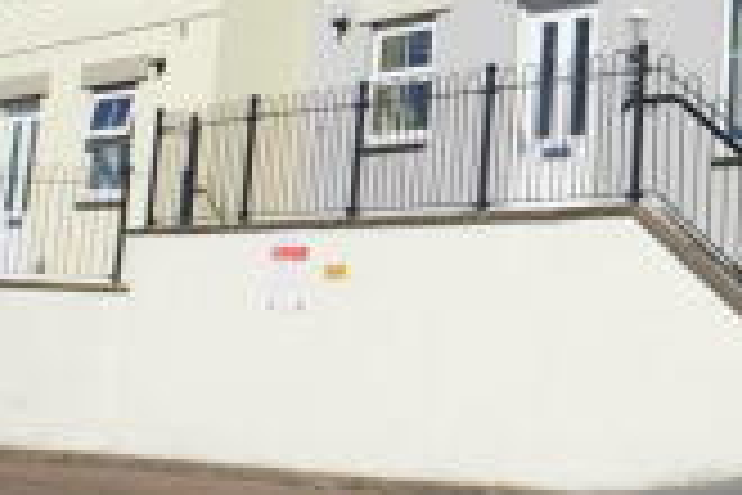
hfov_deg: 24.6
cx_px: 773
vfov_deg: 17.0
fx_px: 1608
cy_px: -20
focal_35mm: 78
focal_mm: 18
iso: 200
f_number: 11
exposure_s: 1/320
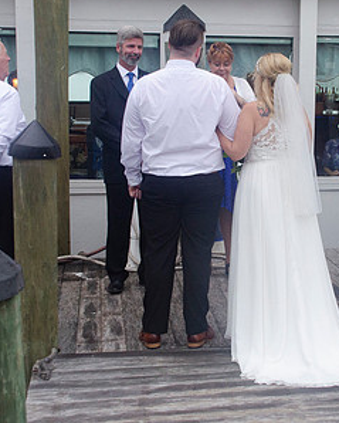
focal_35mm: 71
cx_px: 260
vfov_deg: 26.7
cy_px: 173
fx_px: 889
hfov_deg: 21.4
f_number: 5.6
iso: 800
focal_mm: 26
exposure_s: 1/80
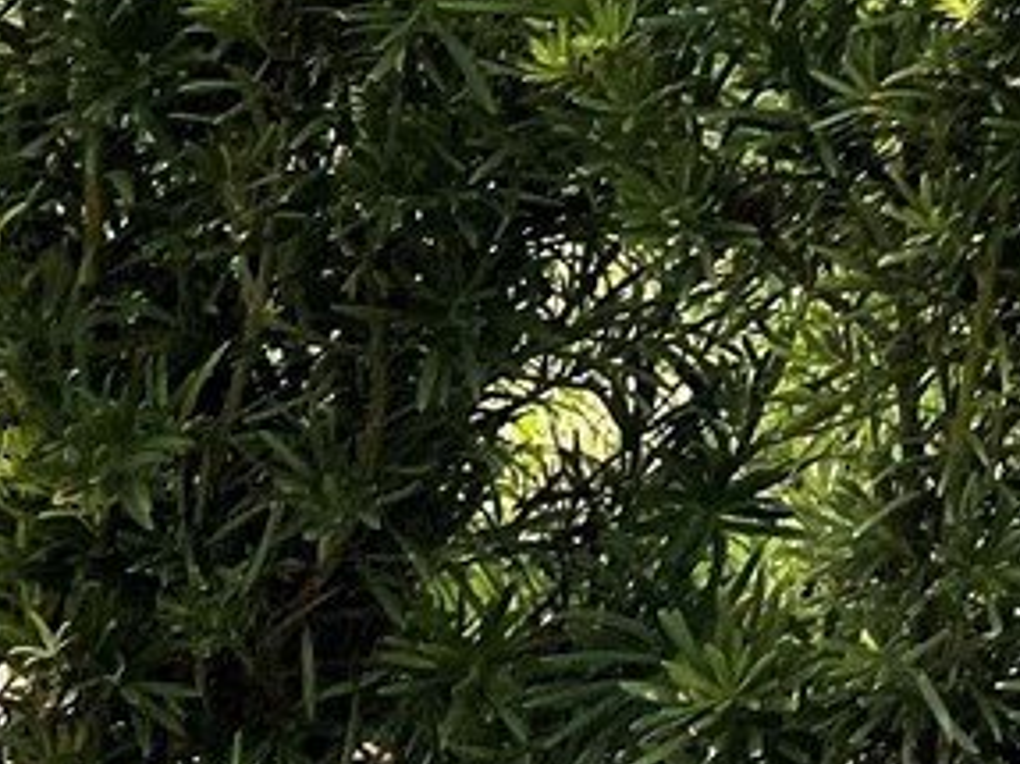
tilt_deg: -0.1
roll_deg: -3.7
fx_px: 4271
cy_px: -1098
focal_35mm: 145
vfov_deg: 9.1
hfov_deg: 12.1
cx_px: 2065
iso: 32
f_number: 1.6
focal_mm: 4.2
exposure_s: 1/179
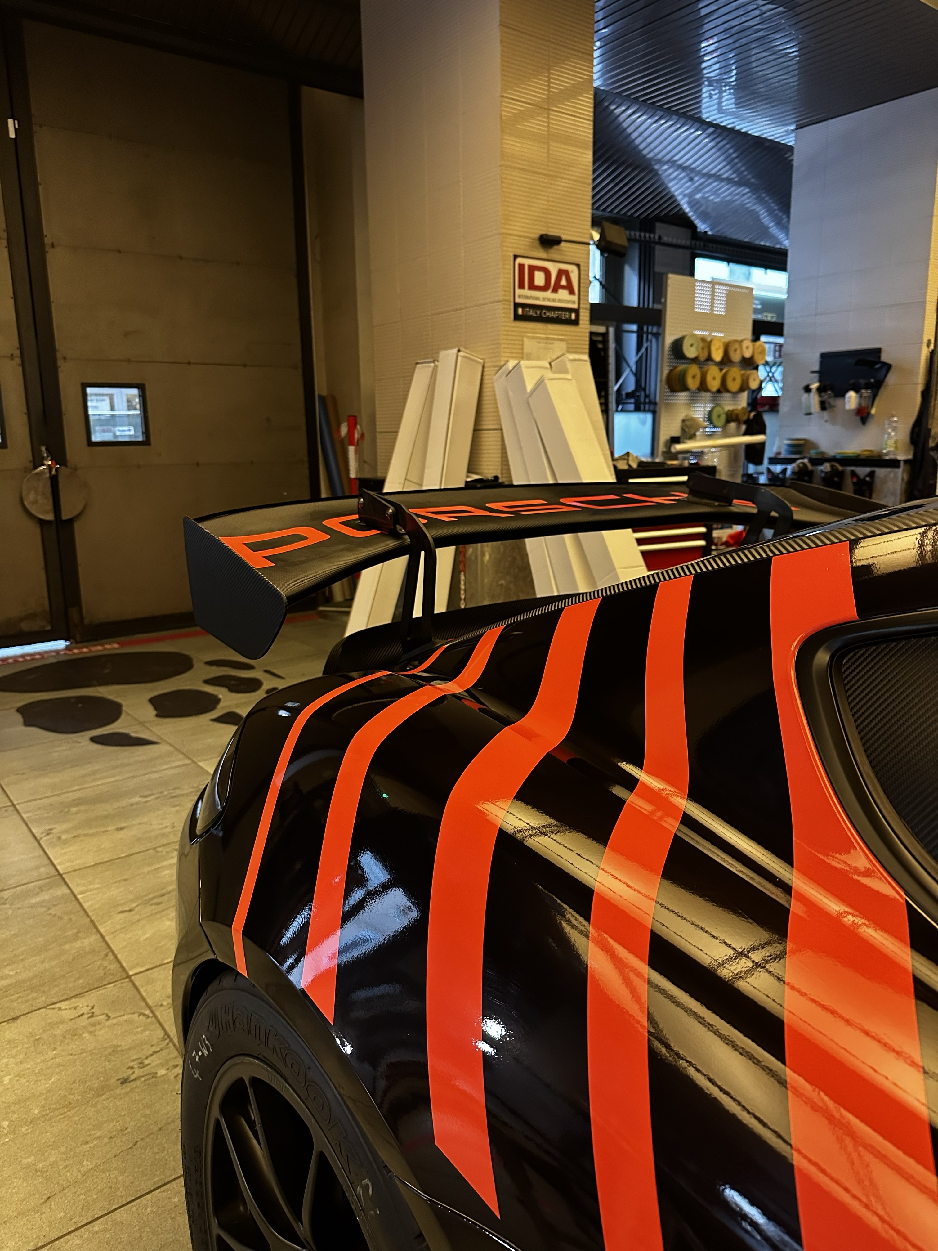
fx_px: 867
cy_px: 626
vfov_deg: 71.6
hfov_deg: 56.8
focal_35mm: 24
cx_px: 469
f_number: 1.78
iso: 640
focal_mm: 6.86
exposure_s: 1/33
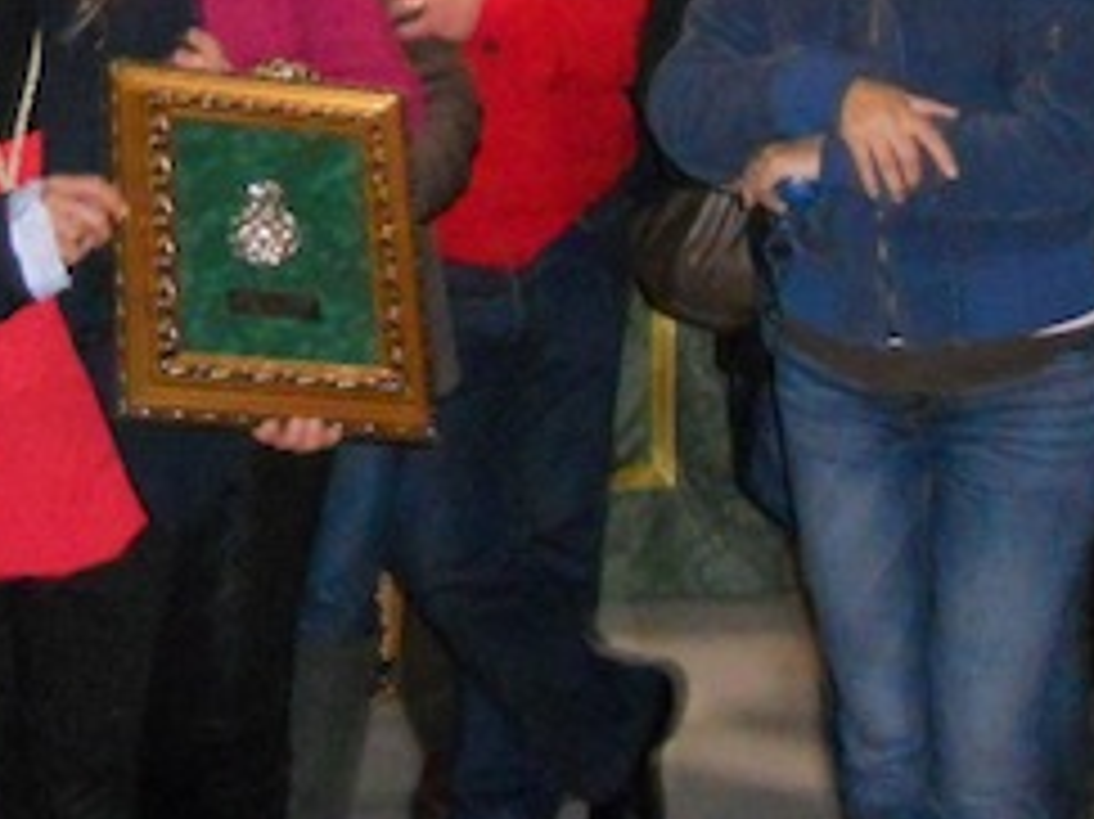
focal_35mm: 89
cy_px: -346
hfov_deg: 21.9
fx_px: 2811
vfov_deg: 15.5
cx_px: 365
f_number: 3.2
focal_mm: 4.9
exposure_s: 1/25
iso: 640
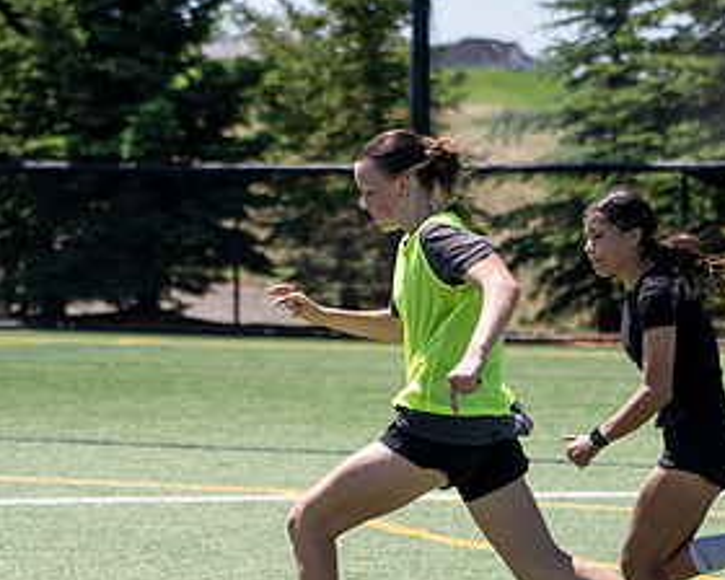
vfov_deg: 8.6
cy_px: 361
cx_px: 347
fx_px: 3862
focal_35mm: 180
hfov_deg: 10.7
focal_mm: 70
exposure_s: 1/800
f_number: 2.8
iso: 50
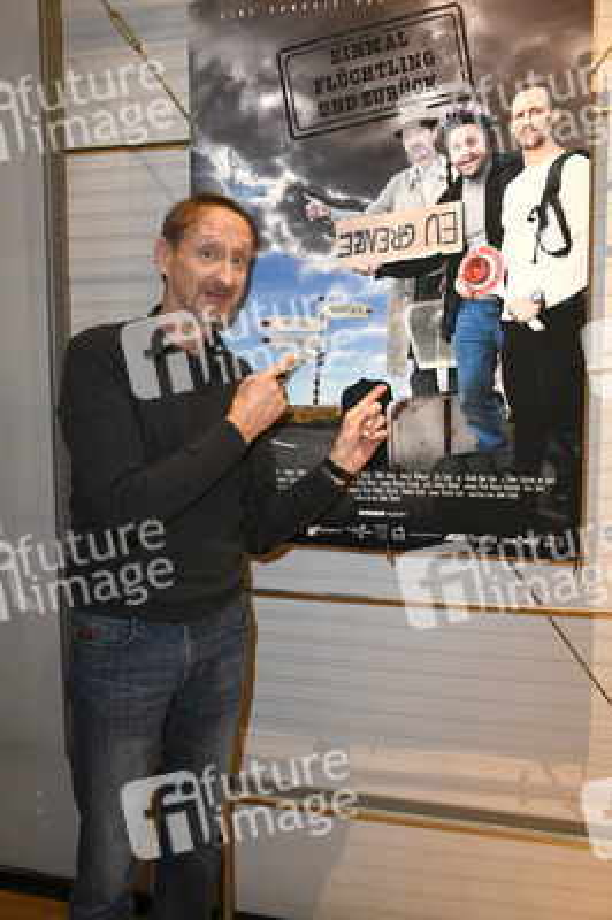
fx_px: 817
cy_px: 460
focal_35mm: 32
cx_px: 306
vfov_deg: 58.8
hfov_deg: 41.0
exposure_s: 1/60
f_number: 6.3
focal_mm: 32
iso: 2000
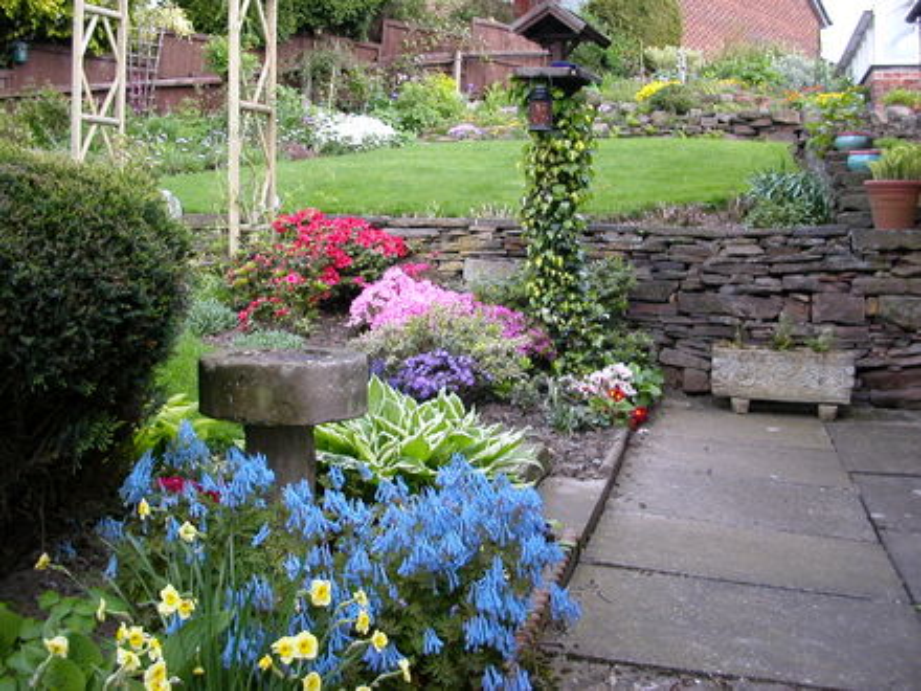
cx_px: 460
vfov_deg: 38.7
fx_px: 984
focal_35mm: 37
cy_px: 346
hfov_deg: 50.1
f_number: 2.7
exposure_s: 1/144
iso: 100
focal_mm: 5.6
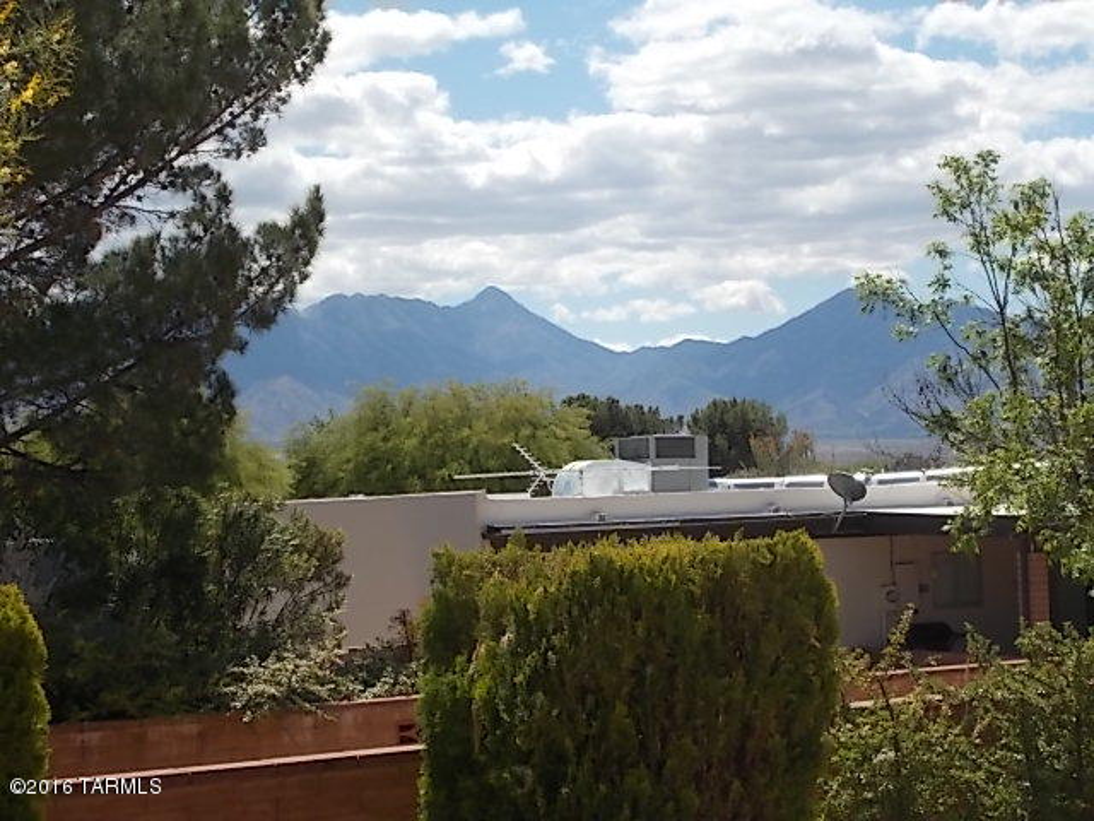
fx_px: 2402
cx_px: 547
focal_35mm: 76
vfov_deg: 19.4
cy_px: 410
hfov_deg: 25.7
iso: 80
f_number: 5.8
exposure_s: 1/400
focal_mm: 13.5
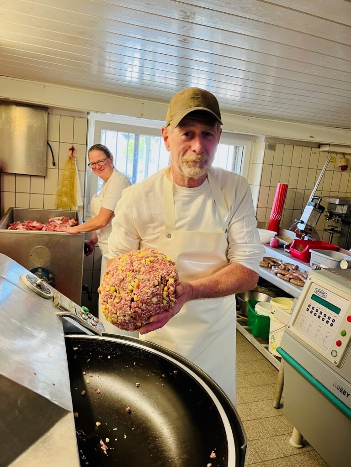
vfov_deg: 67.3
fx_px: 352
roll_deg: -5.8
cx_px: 176
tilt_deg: -10.9
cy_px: 234
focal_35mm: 26
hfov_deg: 53.1
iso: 80
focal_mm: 5.1
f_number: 1.6
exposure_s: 1/50
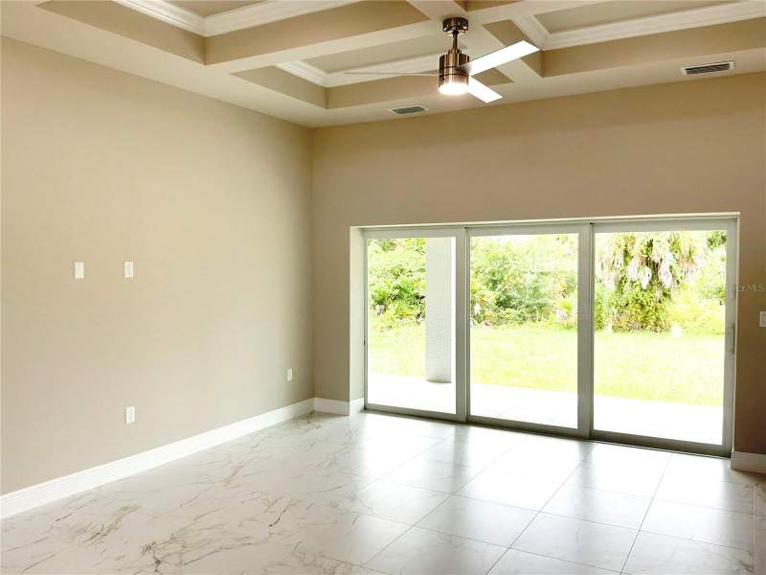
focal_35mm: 28
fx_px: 620
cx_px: 383
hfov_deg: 63.4
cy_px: 288
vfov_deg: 49.7
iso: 20
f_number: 1.8
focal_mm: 3
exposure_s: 1/166
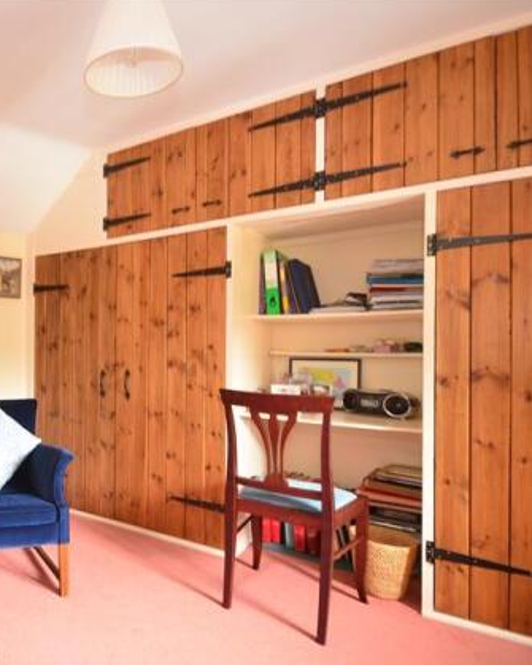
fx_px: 499
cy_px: 339
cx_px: 41
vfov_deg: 67.3
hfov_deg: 49.2
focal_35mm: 25
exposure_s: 8
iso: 400
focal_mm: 11.5
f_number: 5.6
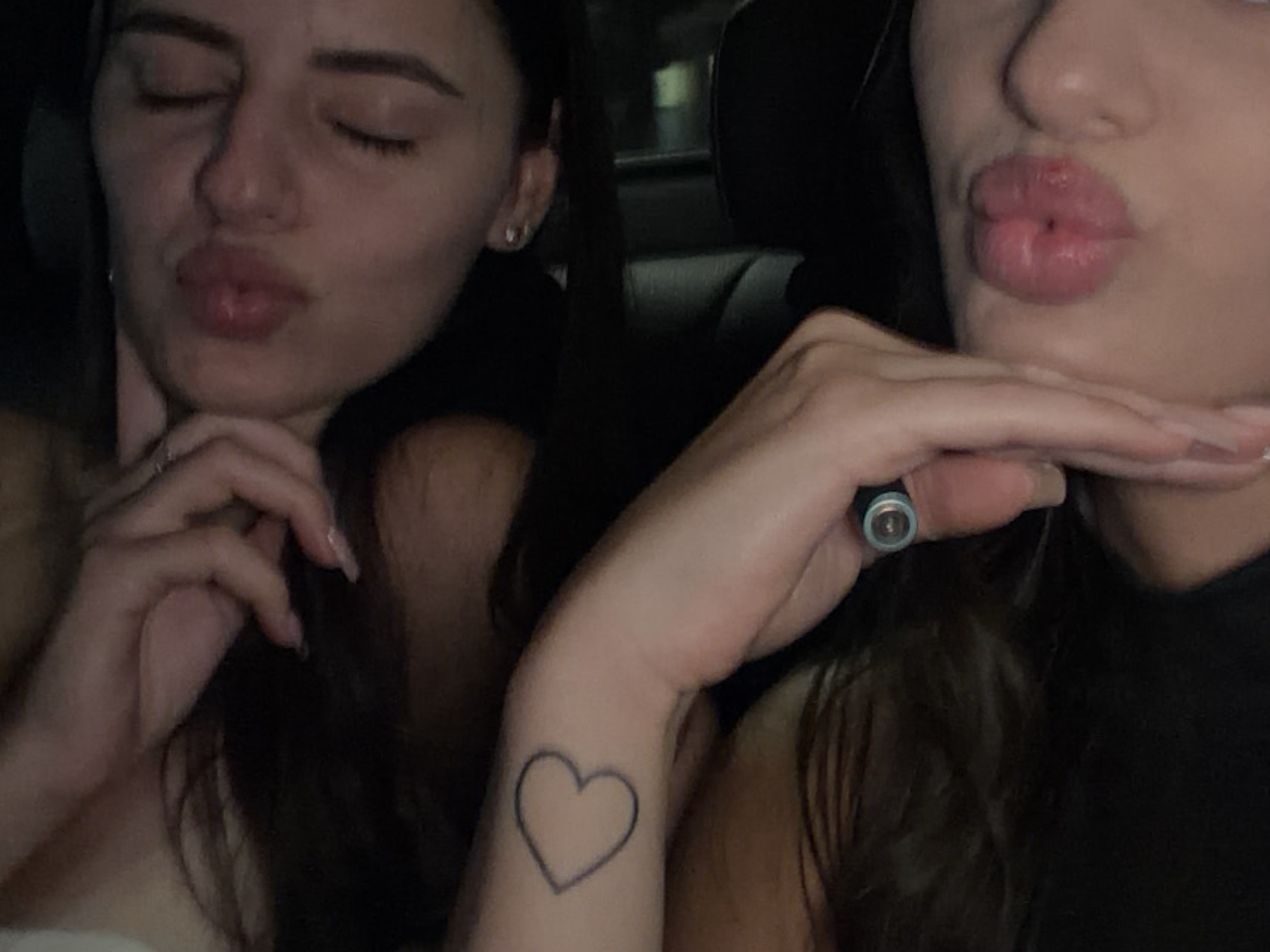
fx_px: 1981
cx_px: 735
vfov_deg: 26.9
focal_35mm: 54
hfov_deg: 35.5
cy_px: 334
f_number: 1.9
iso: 400
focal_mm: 2.71
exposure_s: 1/16
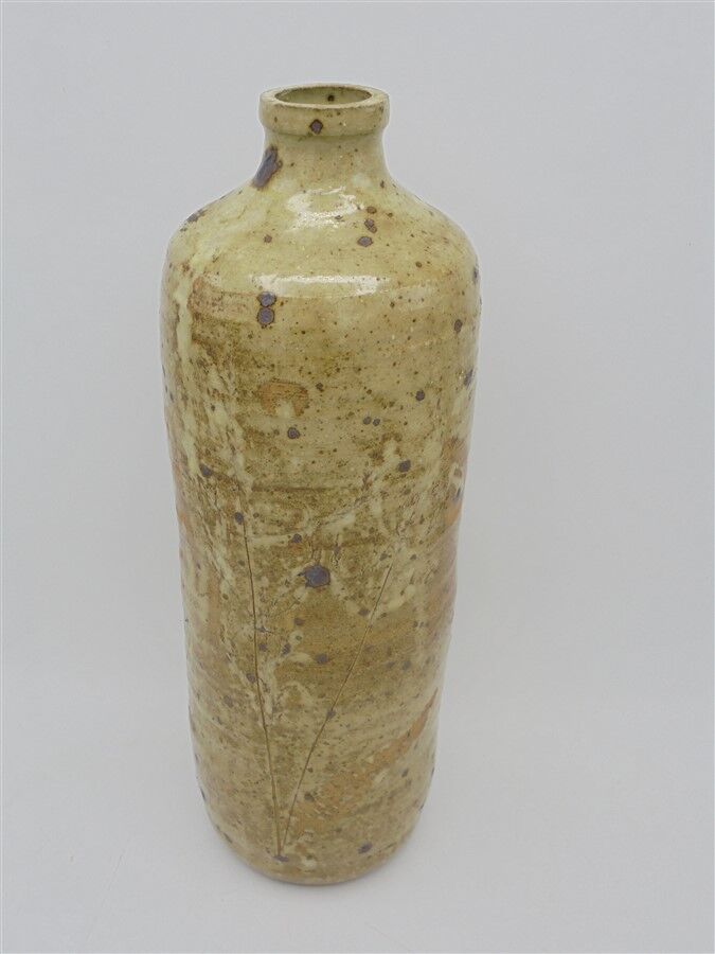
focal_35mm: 34
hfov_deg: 41.8
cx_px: 358
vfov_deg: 54.0
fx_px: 936
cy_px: 477
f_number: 4
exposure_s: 1/50
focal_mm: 6.1
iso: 100
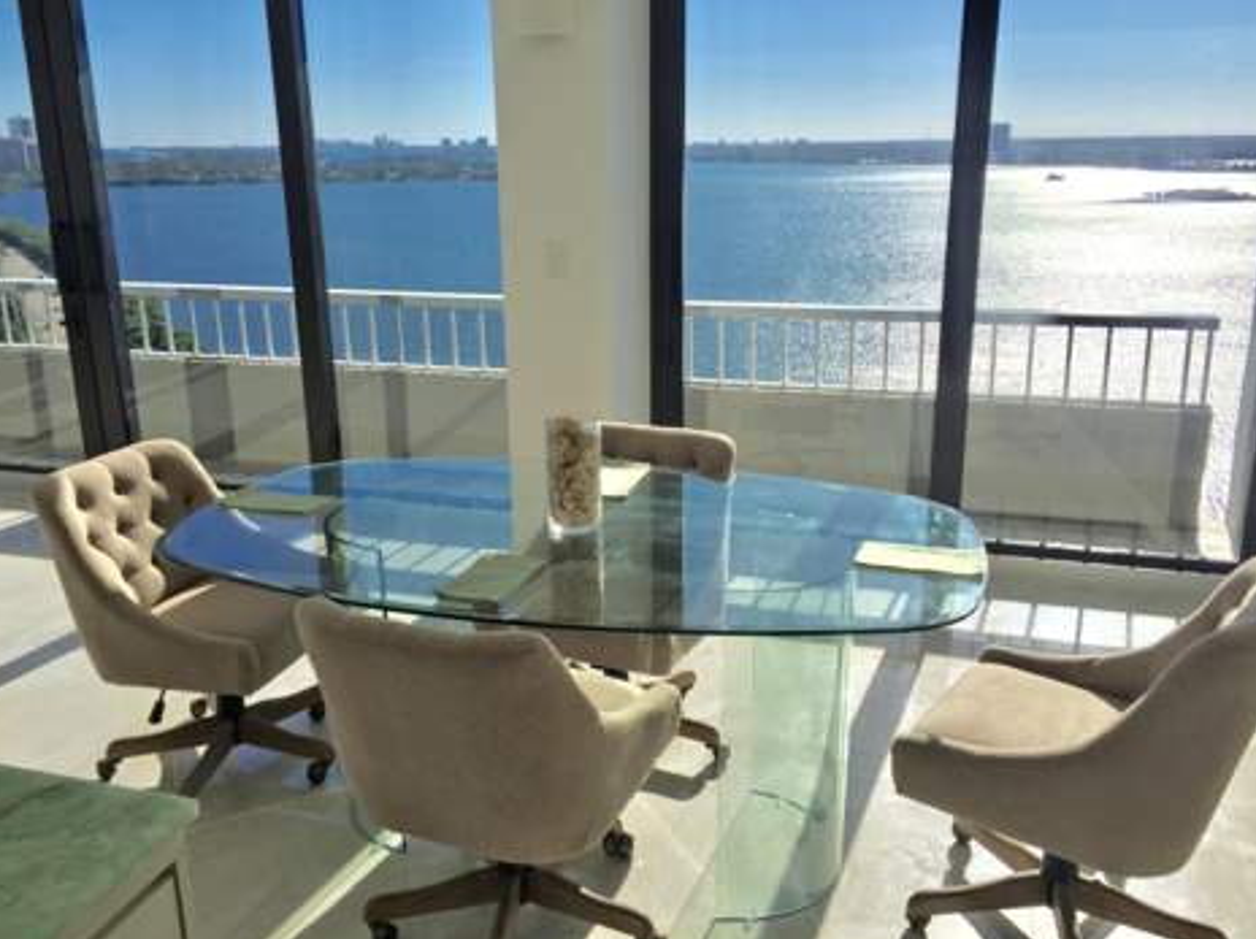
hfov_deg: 60.0
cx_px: 628
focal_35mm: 30
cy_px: 461
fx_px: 1087
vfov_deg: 46.7
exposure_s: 1/1647
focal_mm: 4.15
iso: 32
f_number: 2.2
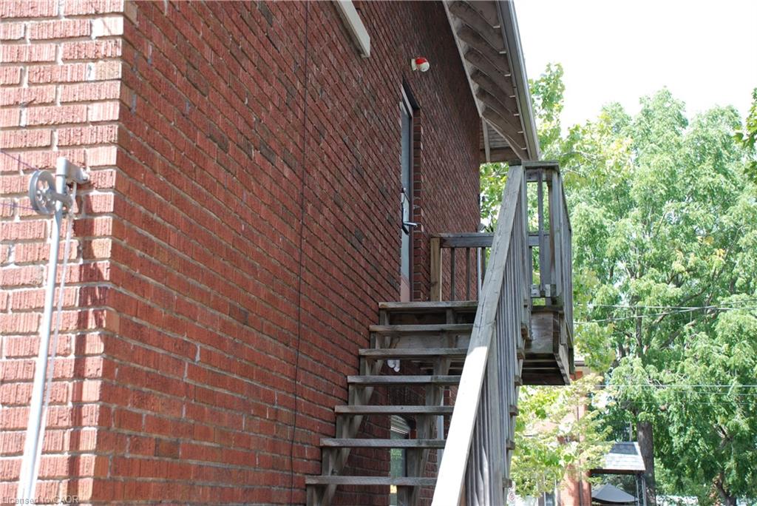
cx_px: 378
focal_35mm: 52
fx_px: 1105
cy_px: 253
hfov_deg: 37.8
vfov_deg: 25.8
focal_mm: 35
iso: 100
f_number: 5
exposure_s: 1/80
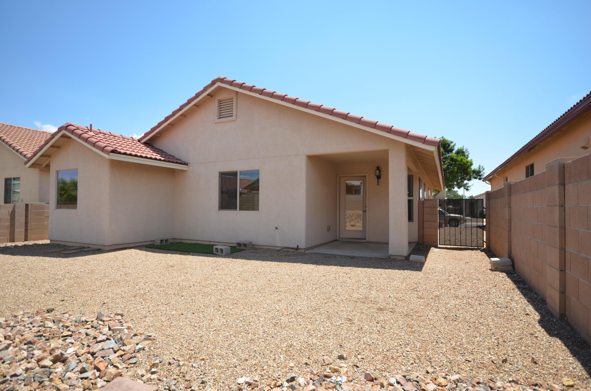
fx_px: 295
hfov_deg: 90.1
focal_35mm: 18
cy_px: 196
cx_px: 296
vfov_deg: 67.1
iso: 100
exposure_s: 1/250
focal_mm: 12
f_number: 8
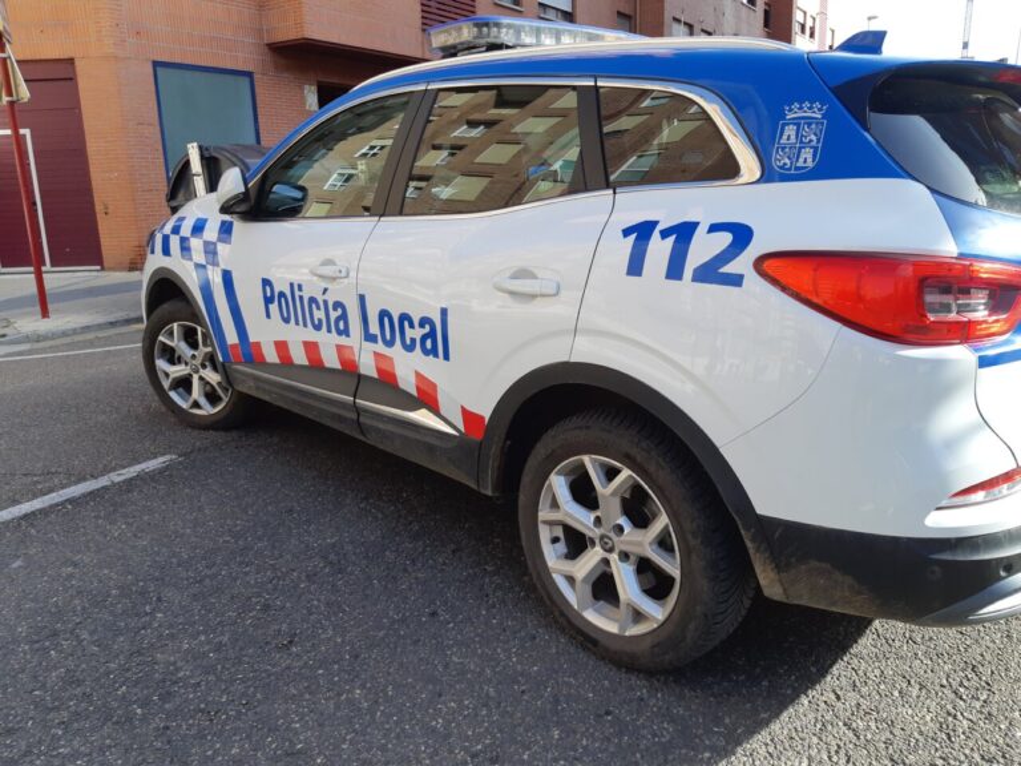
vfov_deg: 53.1
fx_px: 767
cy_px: 383
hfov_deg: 67.3
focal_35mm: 26
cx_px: 510
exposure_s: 1/627
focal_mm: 3.93
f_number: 1.7
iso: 40
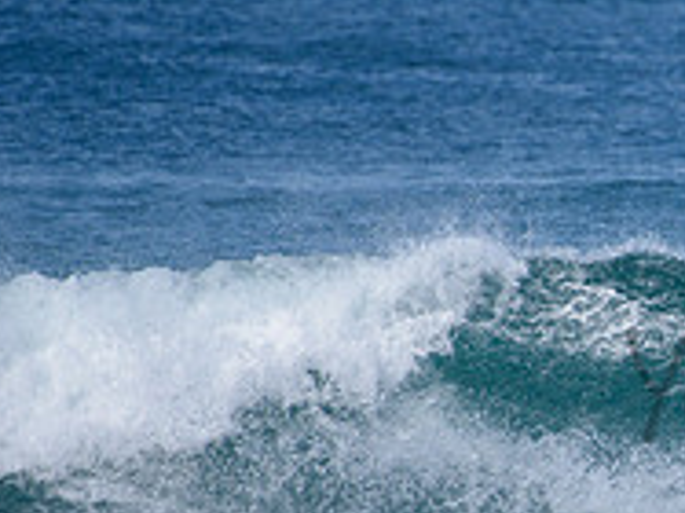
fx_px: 29466
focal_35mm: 1490
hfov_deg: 1.3
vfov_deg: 1.0
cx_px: 1004
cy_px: 354
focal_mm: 500
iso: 250
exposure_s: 1/2500
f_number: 6.3
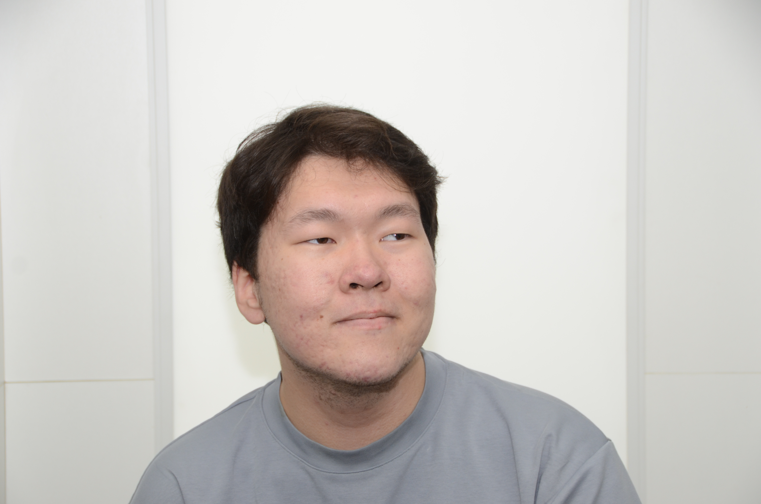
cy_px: 252
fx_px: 1899
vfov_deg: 15.1
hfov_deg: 22.7
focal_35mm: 90
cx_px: 380
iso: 400
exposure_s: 1/125
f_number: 4.8
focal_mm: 60
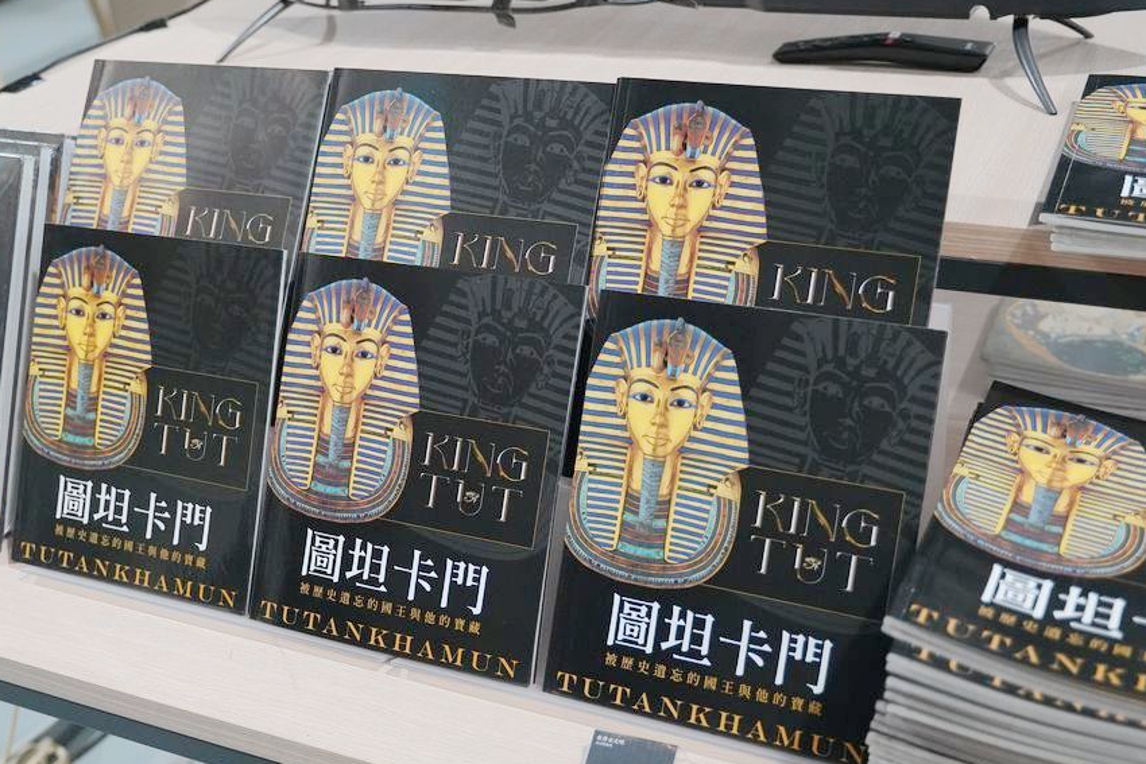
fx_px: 1528
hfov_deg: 40.9
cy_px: 369
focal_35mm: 48
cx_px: 449
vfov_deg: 28.1
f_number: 2.8
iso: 4000
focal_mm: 34
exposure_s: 1/160
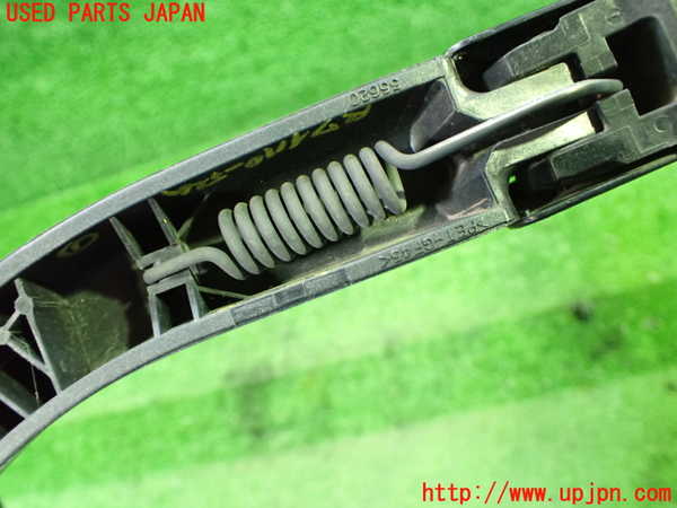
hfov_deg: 60.0
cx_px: 338
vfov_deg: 46.8
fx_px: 587
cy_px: 254
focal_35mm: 30
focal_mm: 5.4
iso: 1250
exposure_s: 1/30
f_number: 2.3
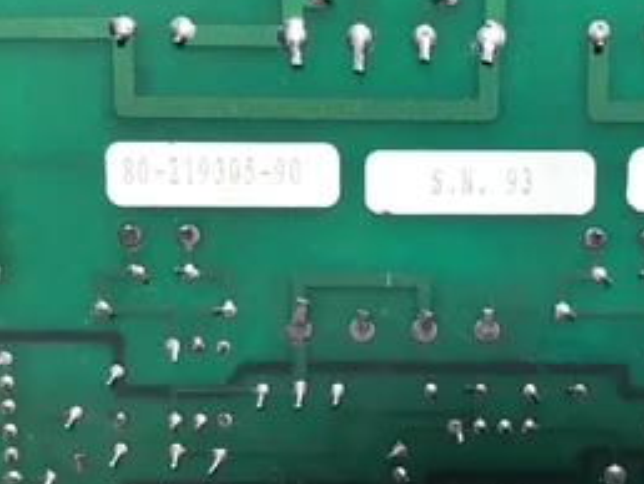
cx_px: 497
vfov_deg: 30.3
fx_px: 894
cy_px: 220
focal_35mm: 48
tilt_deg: -66.0
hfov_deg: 38.4
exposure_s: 1/60
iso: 32
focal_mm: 3.3
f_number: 2.4
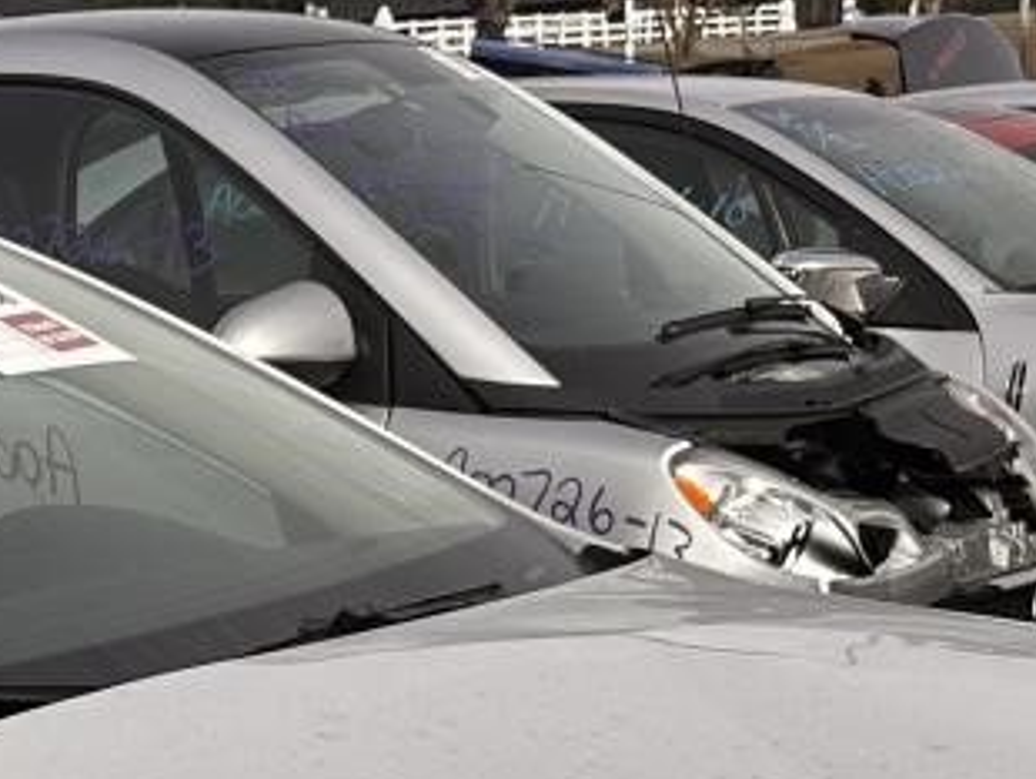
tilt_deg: -21.8
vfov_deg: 13.6
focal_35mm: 99
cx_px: -184
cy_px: 1334
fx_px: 2965
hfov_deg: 18.8
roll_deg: +4.0
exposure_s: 1/3717
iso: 80
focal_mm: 6.86
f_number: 1.78
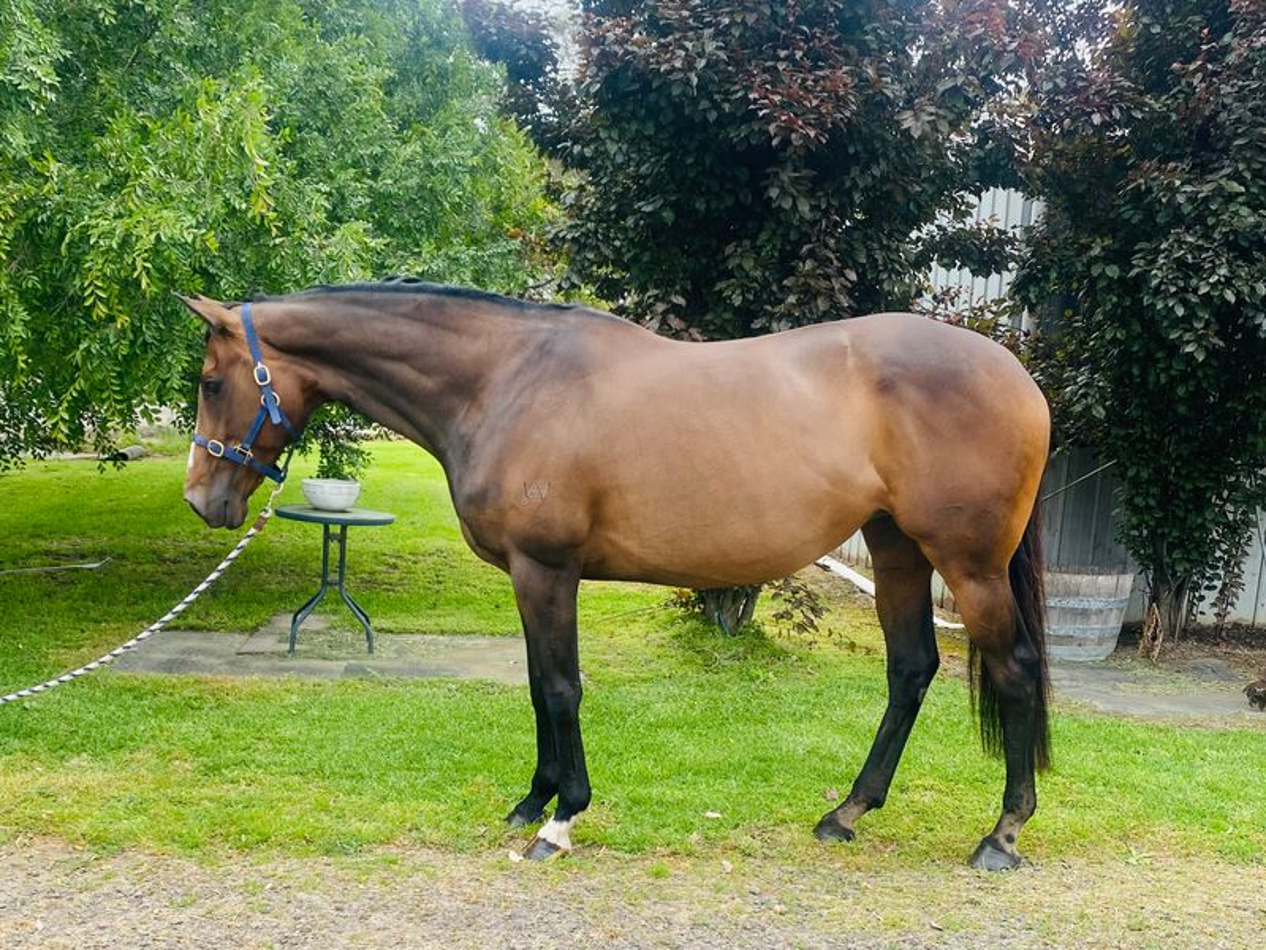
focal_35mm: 26
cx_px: 633
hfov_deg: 67.3
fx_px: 951
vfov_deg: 53.1
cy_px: 475
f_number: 1.8
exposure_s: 1/833
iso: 32
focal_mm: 4.25
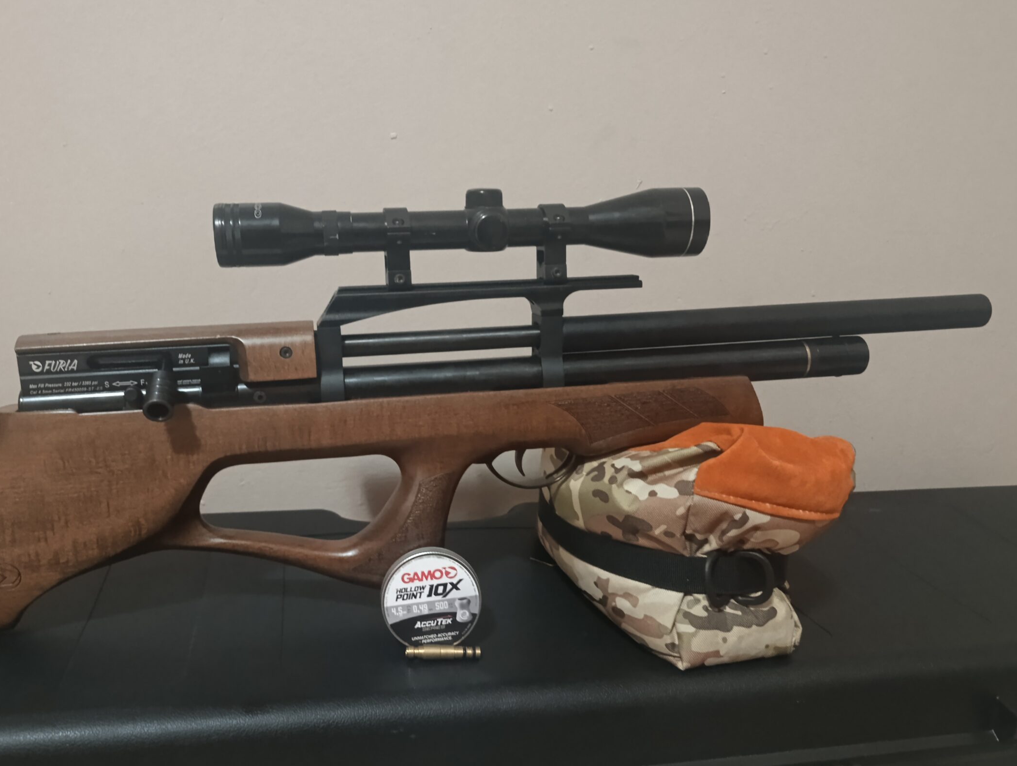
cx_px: 454
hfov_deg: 63.2
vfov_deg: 49.9
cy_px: 393
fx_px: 824
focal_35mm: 28
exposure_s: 1/25
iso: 5000
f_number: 1.7
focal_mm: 6.11
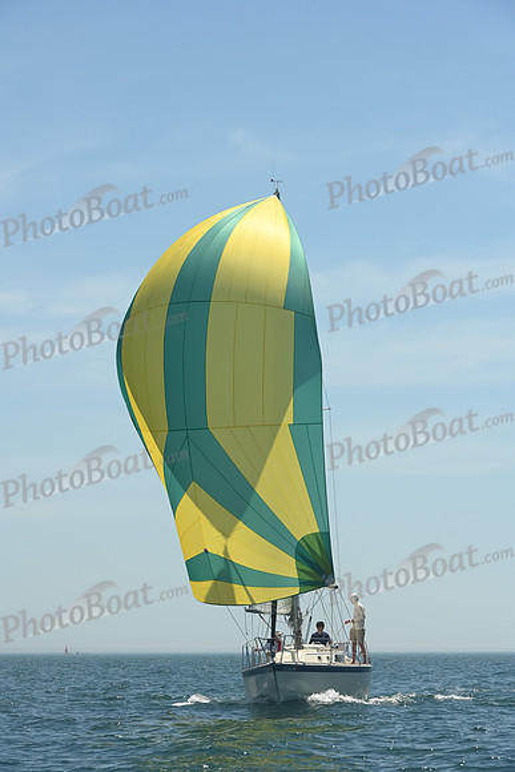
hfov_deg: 11.2
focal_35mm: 122
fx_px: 2616
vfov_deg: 16.8
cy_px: 386
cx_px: 258
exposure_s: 1/1000
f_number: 10
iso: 320
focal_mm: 122
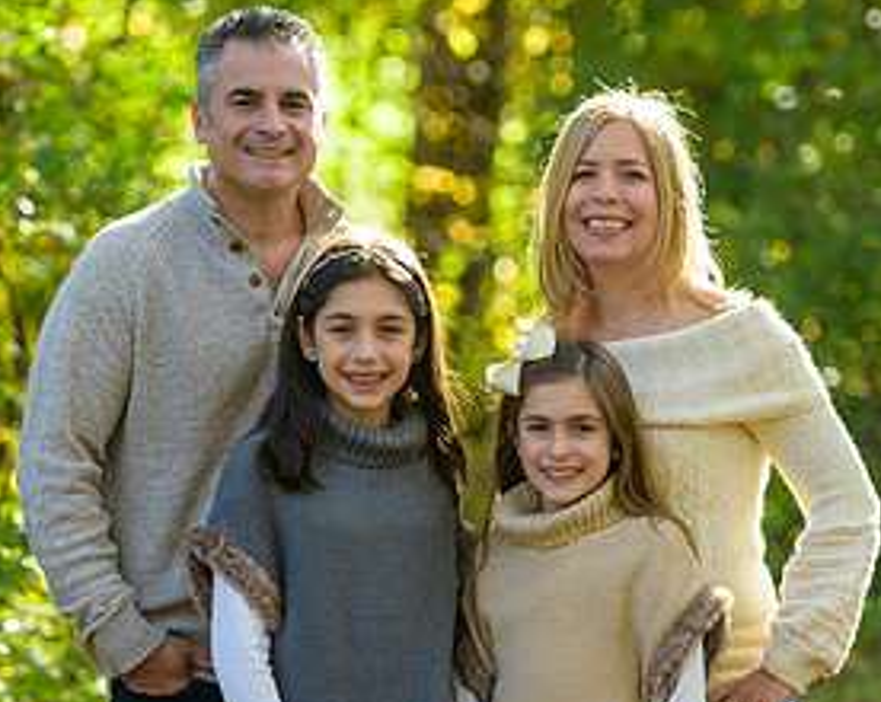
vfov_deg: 6.4
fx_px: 6275
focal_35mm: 241
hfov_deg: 8.0
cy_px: 499
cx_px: 409
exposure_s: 1/200
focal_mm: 122
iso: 200
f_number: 3.2
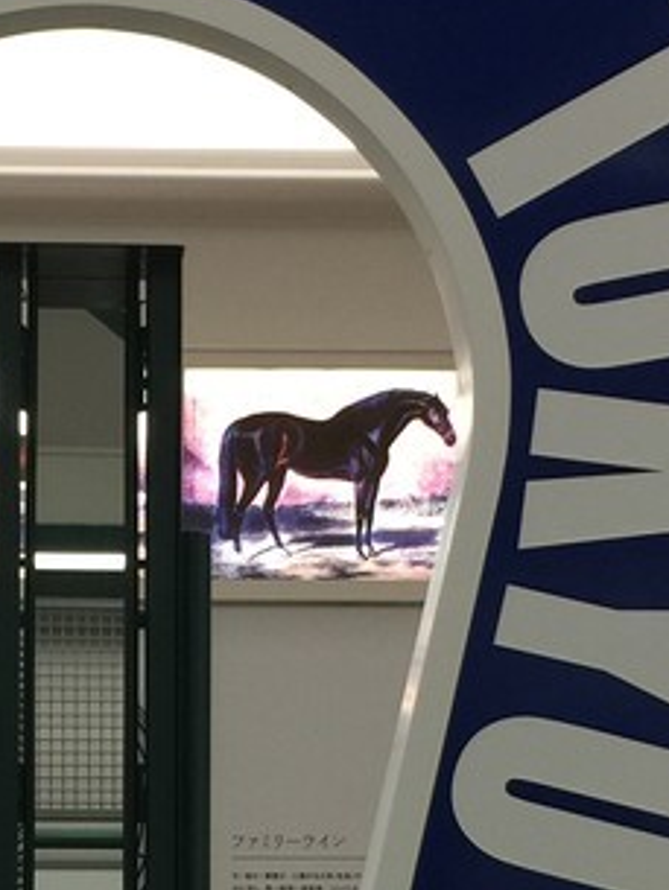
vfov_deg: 16.9
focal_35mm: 114
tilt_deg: +0.8
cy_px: 870
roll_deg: -0.5
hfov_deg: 12.9
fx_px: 2936
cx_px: 67
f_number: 2.2
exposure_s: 1/17
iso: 40
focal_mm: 4.15
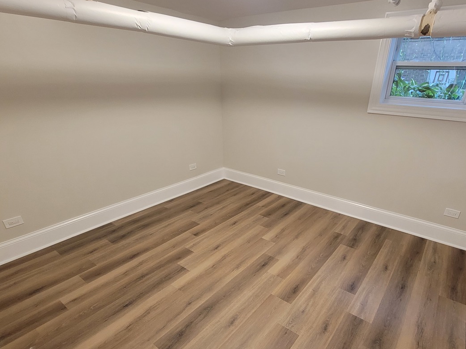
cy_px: 208
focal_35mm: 18
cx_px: 265
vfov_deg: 70.9
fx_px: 242
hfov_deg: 87.2
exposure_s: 1/30
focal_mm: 2.2
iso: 320
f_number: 2.2
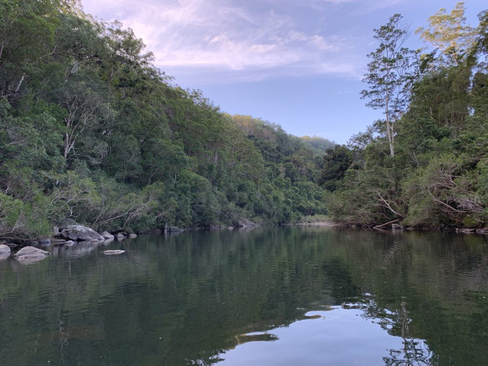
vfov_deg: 53.1
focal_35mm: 26
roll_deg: +1.3
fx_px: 367
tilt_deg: +6.6
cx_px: 244
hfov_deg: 67.3
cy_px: 183
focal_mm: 4.25
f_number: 1.8
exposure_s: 1/129
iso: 25
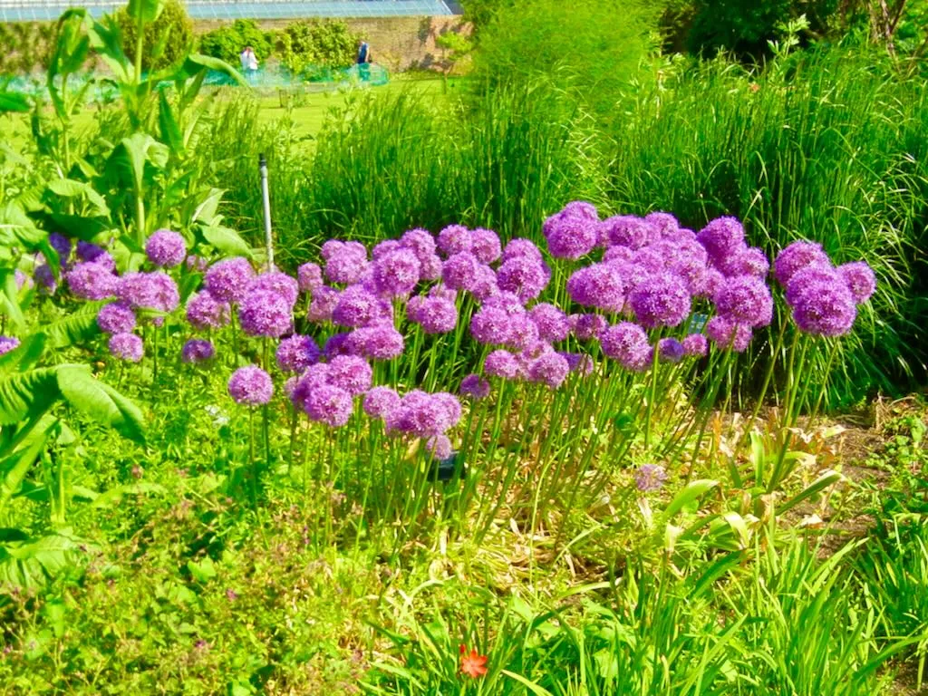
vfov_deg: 46.8
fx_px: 804
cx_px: 464
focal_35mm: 30
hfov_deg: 60.0
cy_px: 348
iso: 160
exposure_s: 1/806
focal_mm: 5.4
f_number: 3.5
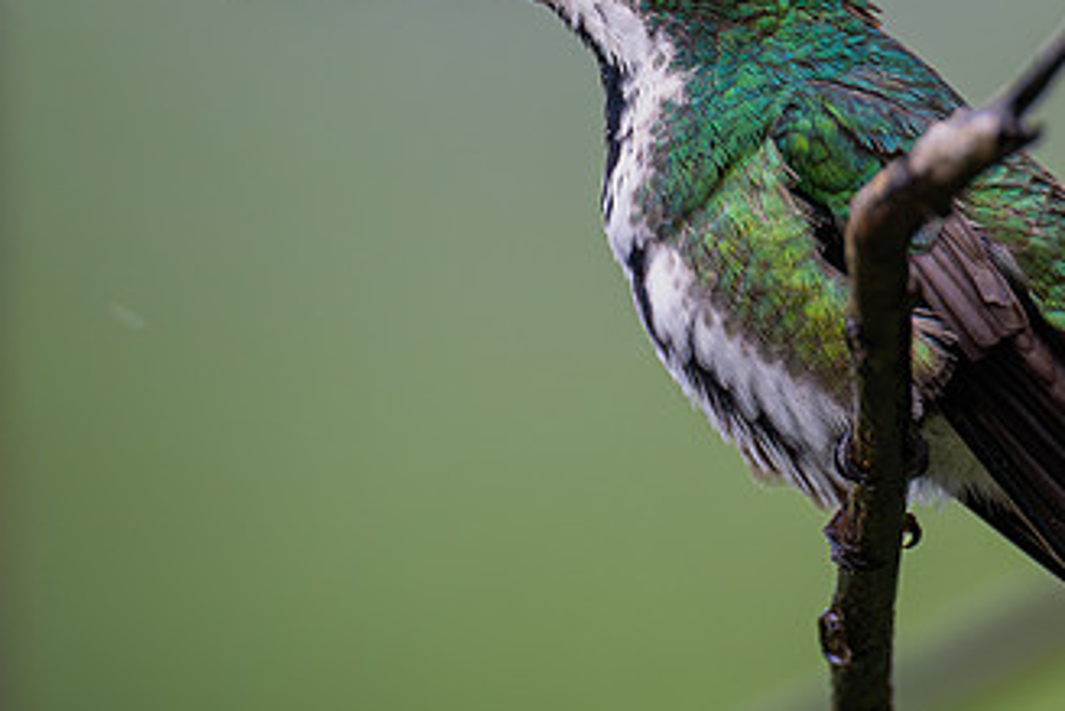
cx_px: 374
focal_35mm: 1622
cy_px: 369
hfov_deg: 1.3
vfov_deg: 0.8
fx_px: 48003
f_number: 6.3
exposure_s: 1/500
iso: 1250
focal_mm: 560
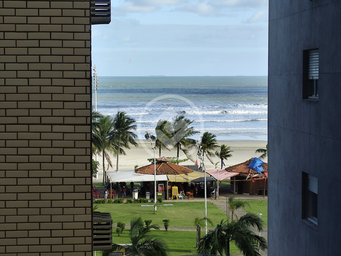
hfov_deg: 21.1
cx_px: 170
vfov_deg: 15.9
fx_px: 916
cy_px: 128
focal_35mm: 93
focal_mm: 6.19
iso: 50
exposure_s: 1/483
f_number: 1.65
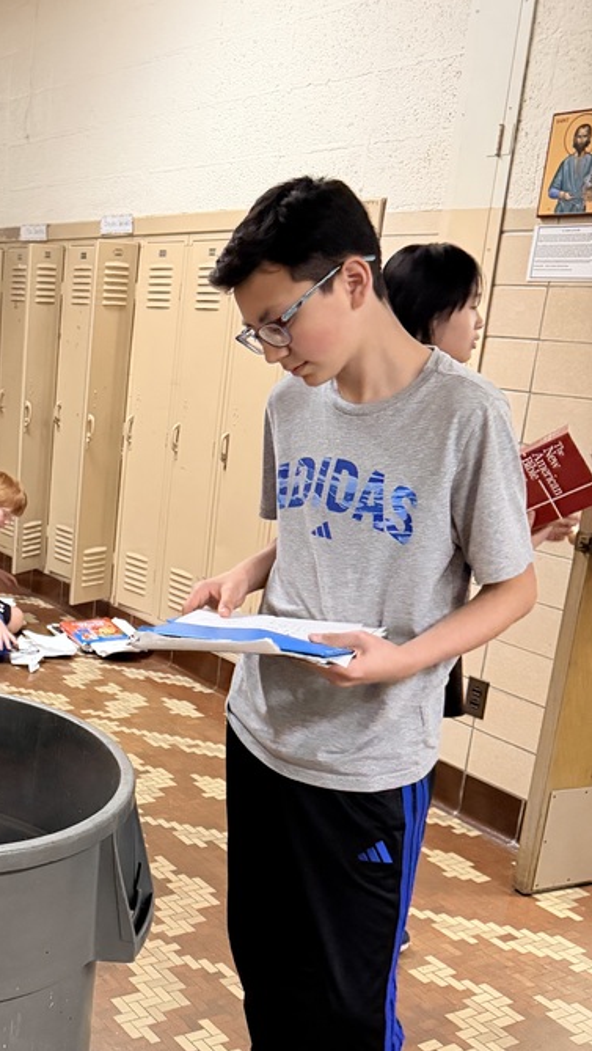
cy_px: 613
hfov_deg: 27.9
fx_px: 1115
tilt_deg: -17.1
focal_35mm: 40
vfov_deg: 50.2
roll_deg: -2.2
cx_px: -9
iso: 800
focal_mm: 6.76
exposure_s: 1/60
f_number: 1.78
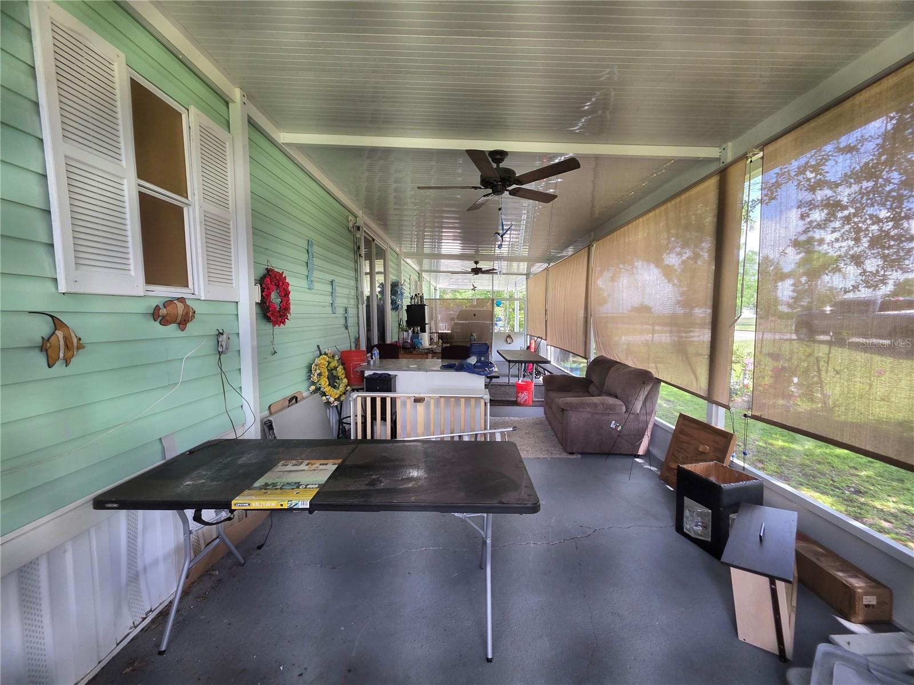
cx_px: 457
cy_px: 342
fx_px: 343
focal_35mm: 13
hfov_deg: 106.2
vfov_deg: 89.9
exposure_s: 1/120
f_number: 1.9
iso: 200
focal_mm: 2.2
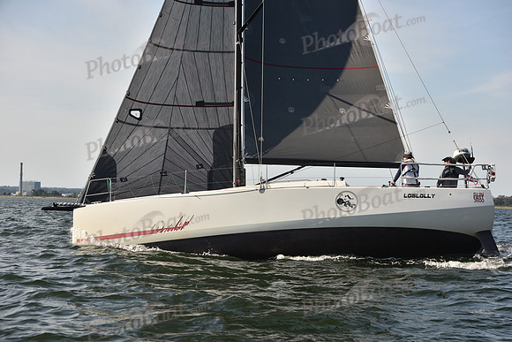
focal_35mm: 70
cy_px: 171
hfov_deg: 28.8
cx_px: 256
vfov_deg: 19.5
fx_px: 996
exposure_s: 1/640
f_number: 5.6
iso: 250
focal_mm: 70
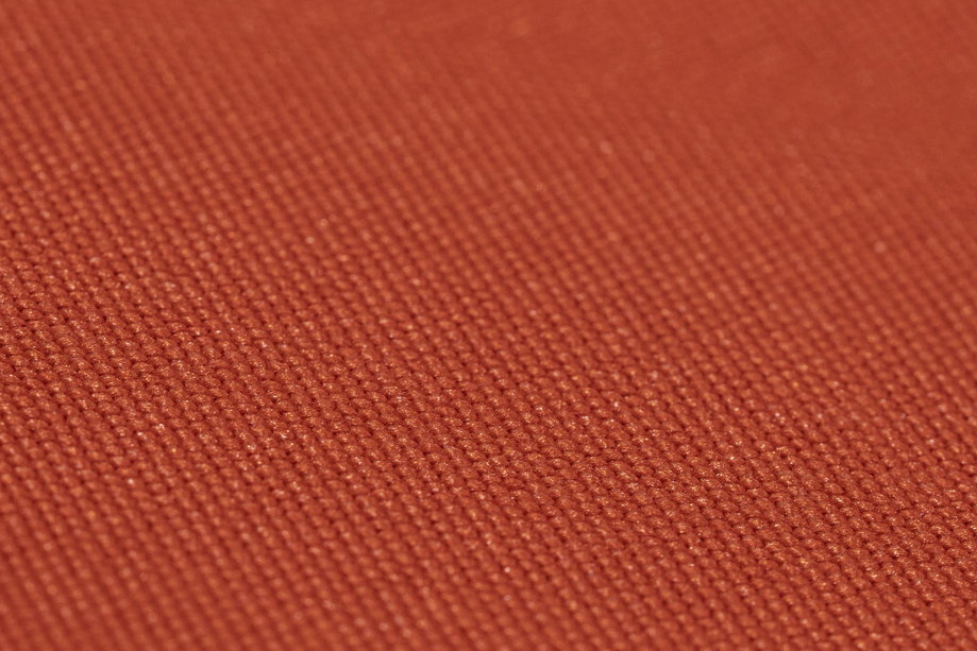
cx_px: 440
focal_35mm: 186
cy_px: 262
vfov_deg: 7.4
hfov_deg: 11.1
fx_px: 5048
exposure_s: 1/125
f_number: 9
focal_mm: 90
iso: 1250
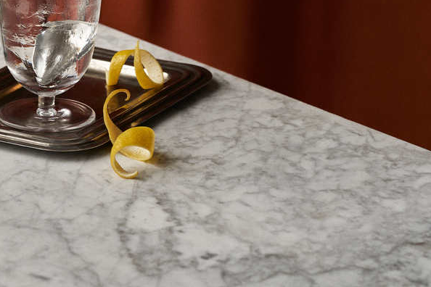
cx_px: 38
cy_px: -33
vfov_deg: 6.6
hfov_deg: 9.9
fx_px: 2466
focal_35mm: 206
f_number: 5.6
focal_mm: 90
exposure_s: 1/100
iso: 200
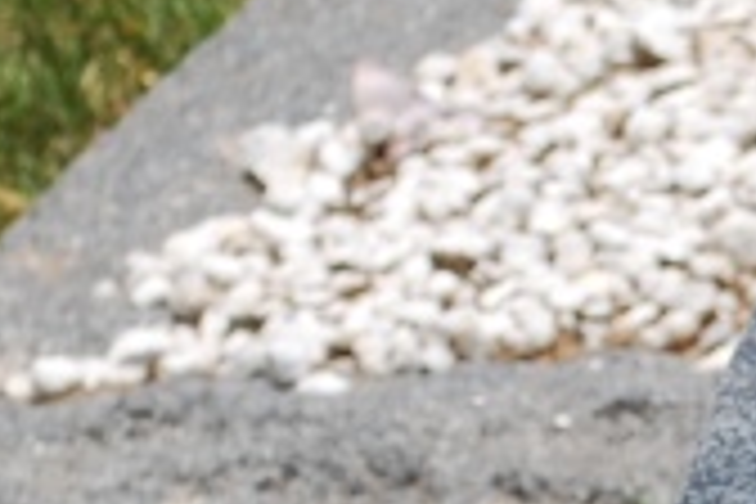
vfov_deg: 2.7
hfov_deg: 4.0
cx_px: 1791
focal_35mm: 503
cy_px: 938
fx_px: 10563
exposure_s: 1/320
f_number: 9
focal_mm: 55
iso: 100
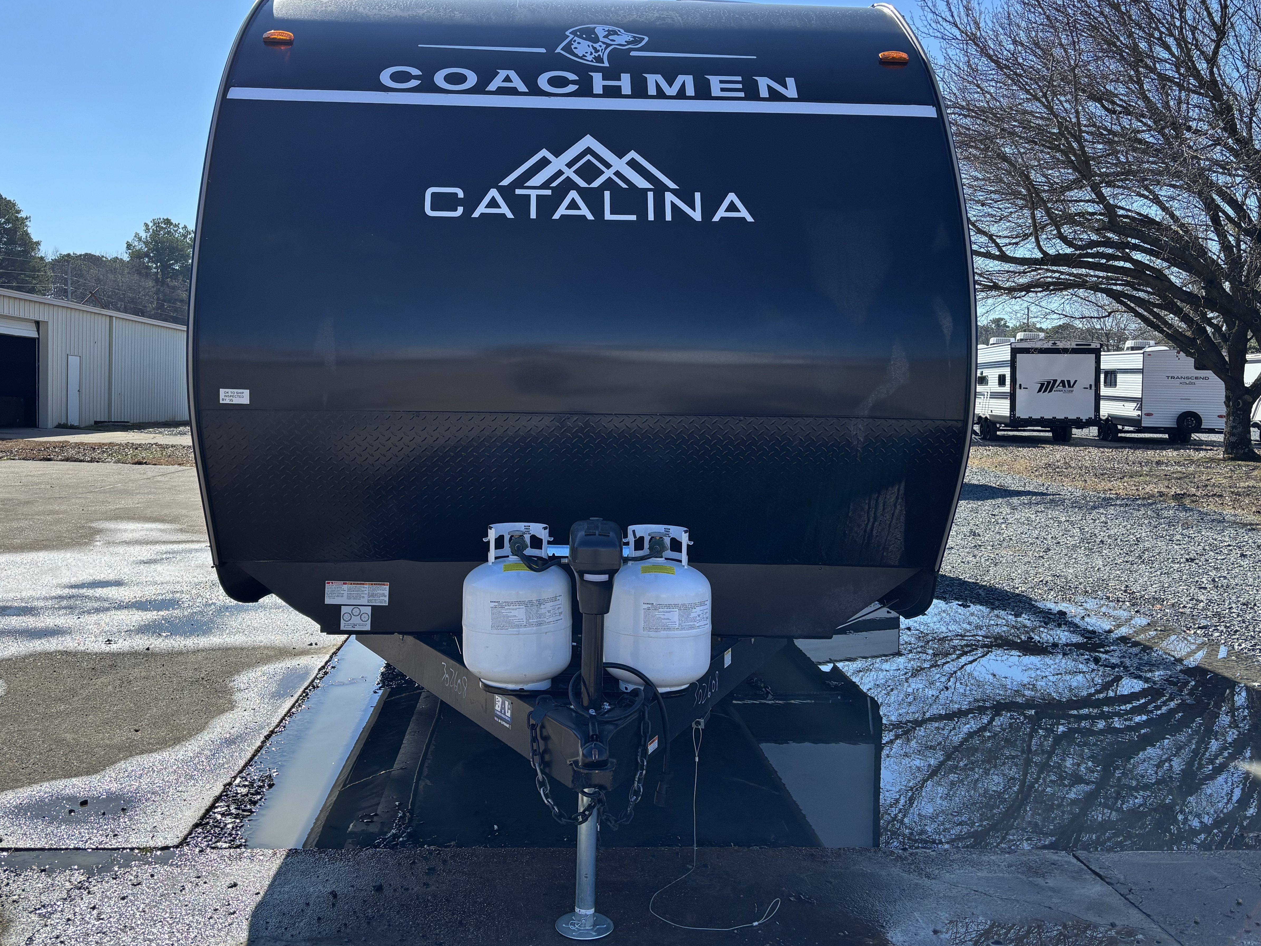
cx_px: 580
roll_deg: -0.8
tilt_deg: -0.8
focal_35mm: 31
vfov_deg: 45.3
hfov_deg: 58.3
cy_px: 397
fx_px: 1129
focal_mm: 5.96
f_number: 1.6
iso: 50
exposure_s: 1/2571
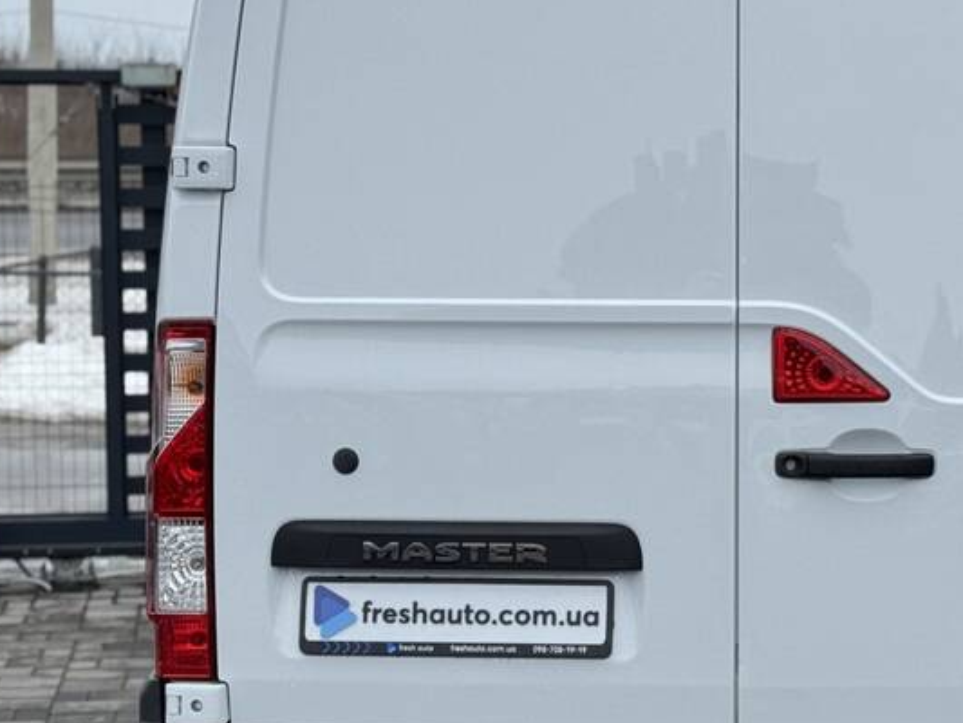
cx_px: 739
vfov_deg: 13.7
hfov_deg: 18.1
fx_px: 3005
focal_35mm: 108
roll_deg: -0.4
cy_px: 358
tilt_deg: -4.8
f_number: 1.78
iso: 64
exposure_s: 1/2179
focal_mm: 6.76
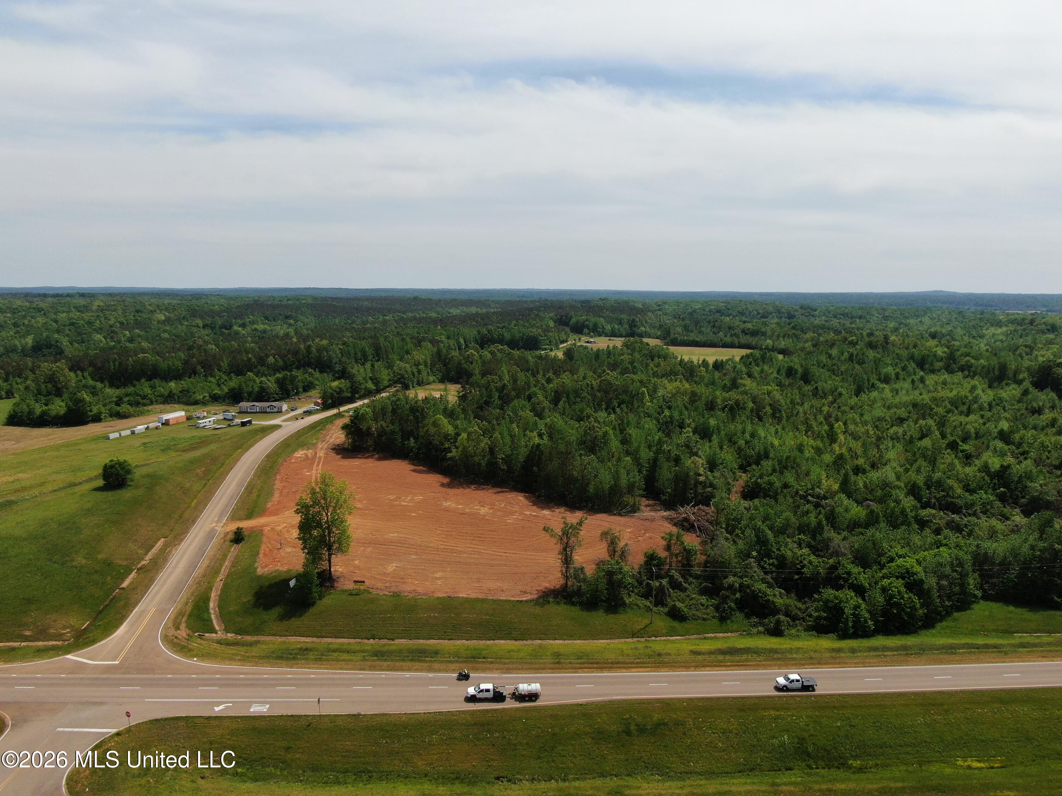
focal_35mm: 24
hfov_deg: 71.6
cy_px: 398
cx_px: 531
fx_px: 736
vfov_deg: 56.8
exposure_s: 1/2500
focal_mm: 4.39
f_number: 2.8
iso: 110
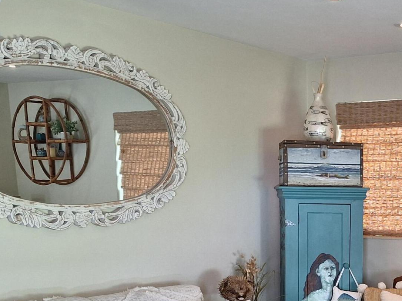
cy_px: 301
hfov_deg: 30.3
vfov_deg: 23.0
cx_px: 362
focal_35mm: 61
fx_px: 708
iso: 160
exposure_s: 1/40
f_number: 1.8
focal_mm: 5.54
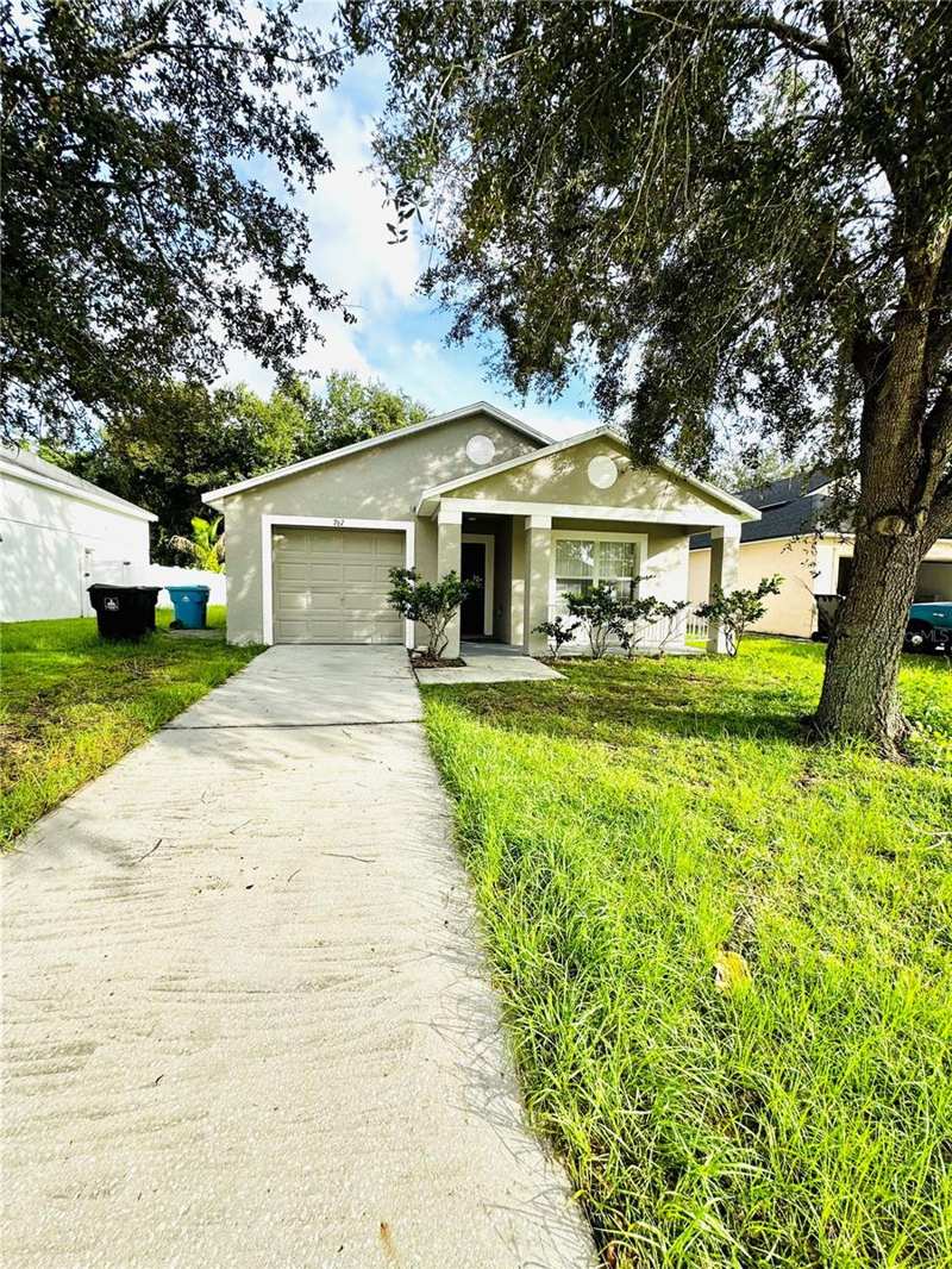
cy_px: 634
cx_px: 476
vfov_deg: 102.1
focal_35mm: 14
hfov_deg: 85.7
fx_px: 513
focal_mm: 2.22
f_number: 2.2
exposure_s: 1/993
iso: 50
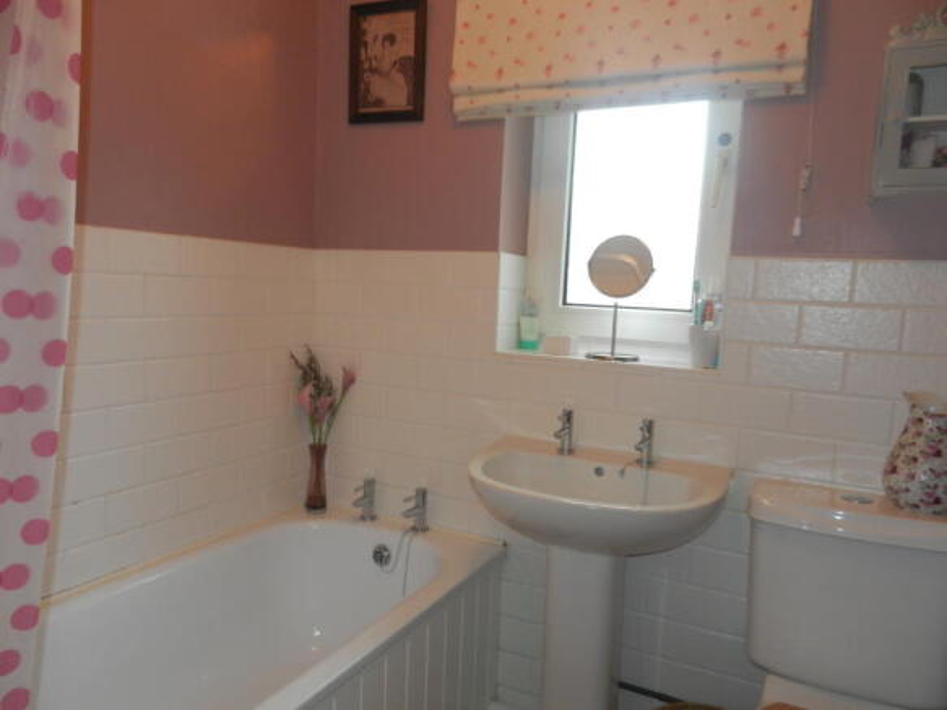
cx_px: 474
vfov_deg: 54.9
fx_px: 684
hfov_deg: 69.4
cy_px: 355
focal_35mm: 25
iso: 200
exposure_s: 1/30
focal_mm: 4.5
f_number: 3.5
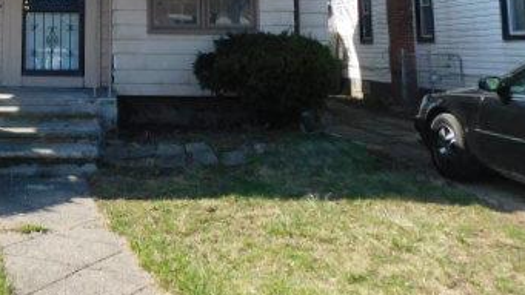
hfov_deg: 40.9
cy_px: -40
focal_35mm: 47
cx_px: 71
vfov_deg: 23.7
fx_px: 654
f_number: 3
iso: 125
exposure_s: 1/640
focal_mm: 4
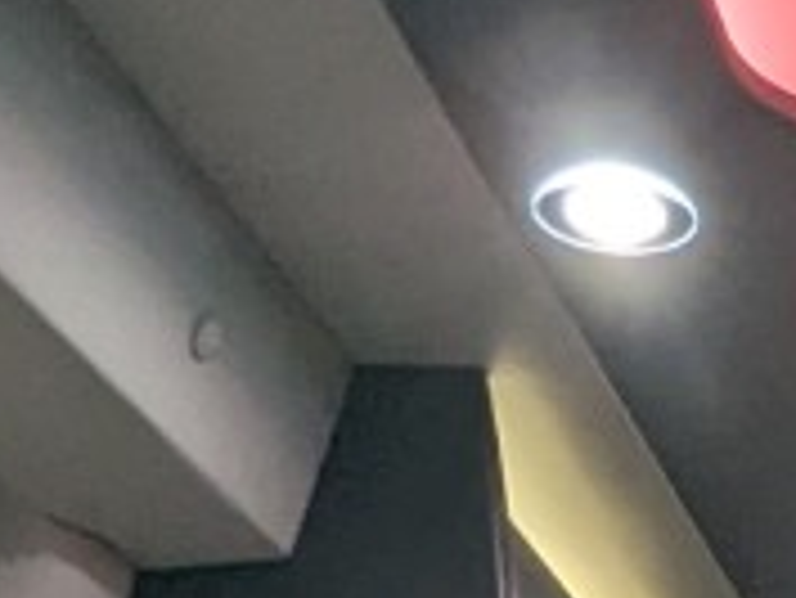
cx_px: 1428
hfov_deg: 13.9
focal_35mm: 126
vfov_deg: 9.1
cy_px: 1897
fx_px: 2899
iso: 104
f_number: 2.2
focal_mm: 2.35
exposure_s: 1/39.3
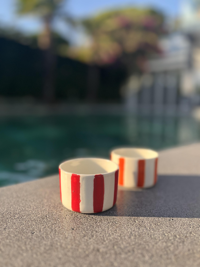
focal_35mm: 26
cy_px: 134
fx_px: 200
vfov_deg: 67.3
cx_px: 100
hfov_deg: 53.1
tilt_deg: -7.9
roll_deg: +0.5
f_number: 1.6
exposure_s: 1/1186
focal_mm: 5.1
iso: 50
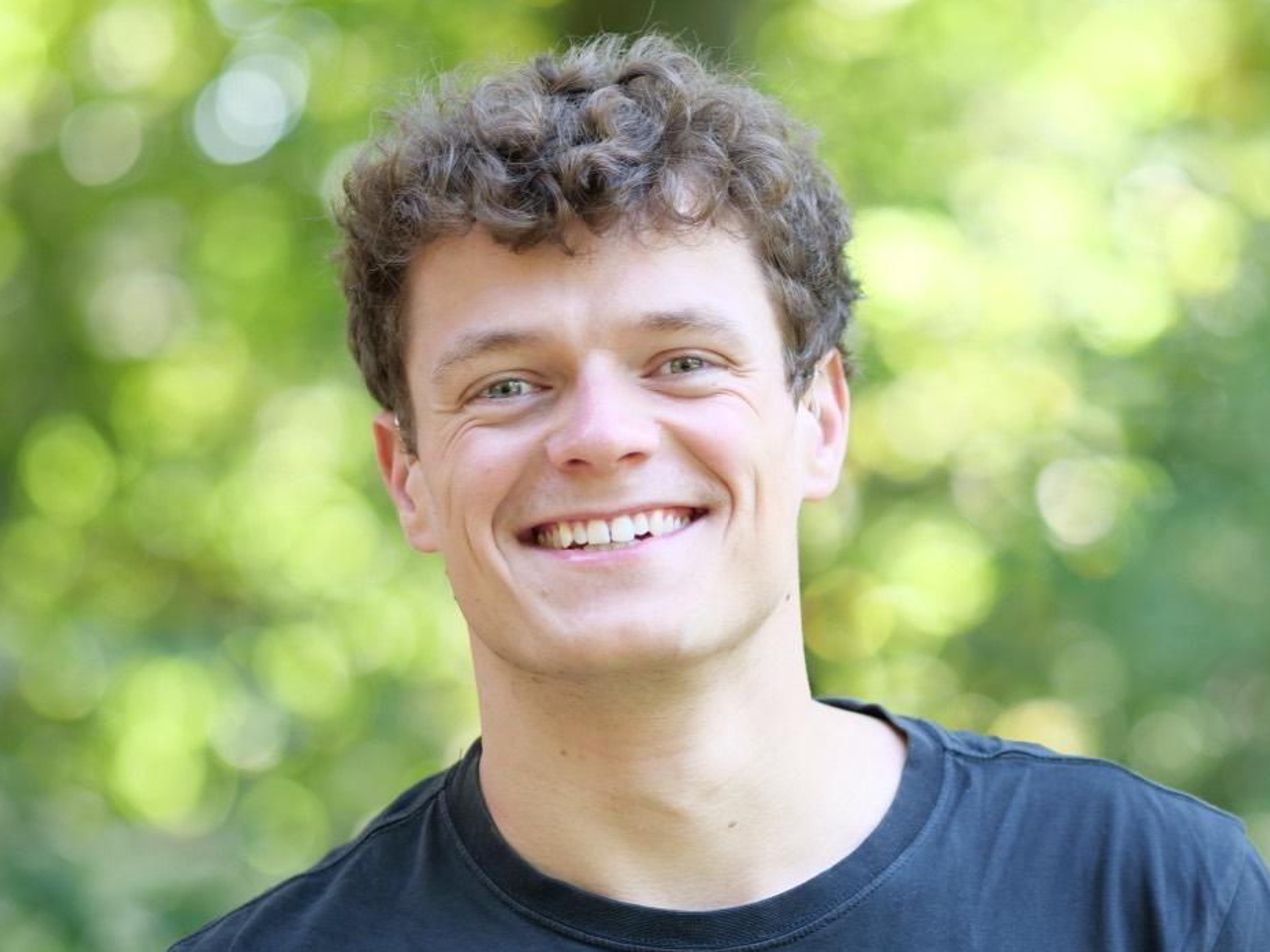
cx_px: 783
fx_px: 7594
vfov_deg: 7.2
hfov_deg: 9.6
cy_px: 605
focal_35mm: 207
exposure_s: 1/160
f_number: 1.8
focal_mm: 75
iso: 200
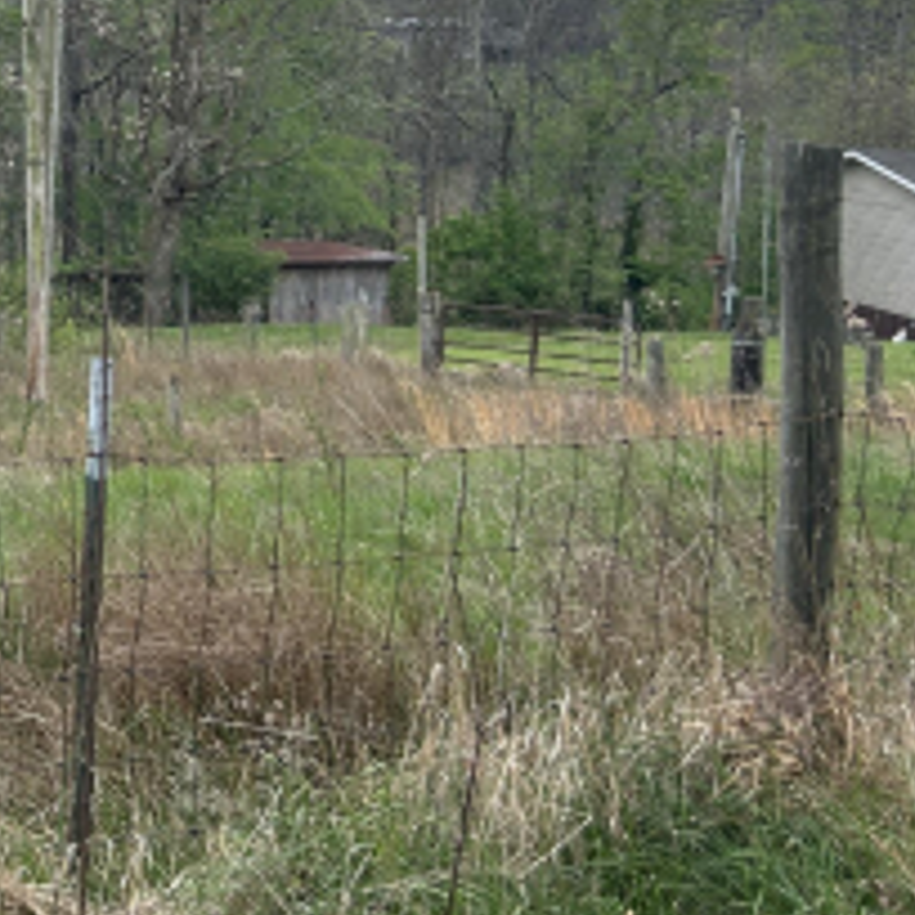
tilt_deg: -1.8
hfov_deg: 20.1
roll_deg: -2.4
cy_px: 112
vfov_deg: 22.6
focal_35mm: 75
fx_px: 2243
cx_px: -424
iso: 50
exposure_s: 1/3571
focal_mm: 5.7
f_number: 1.5
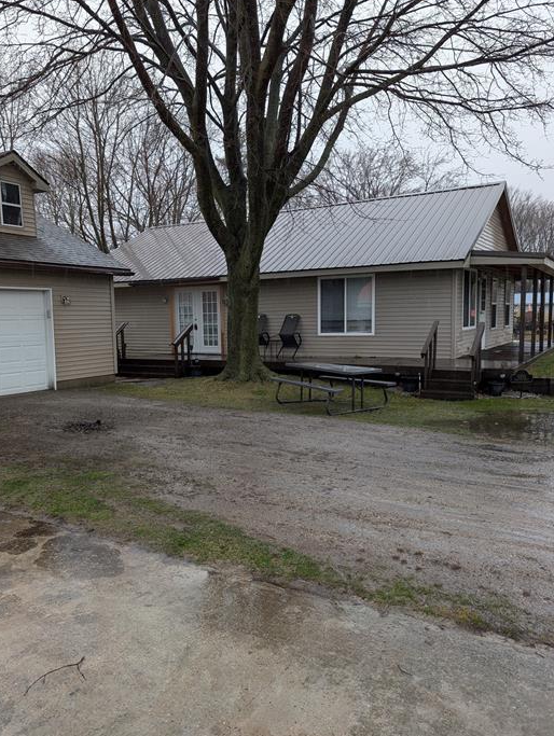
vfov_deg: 65.2
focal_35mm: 27
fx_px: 575
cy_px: 381
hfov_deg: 51.4
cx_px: 253
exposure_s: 1/224
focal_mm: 6.9
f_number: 1.68
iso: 21
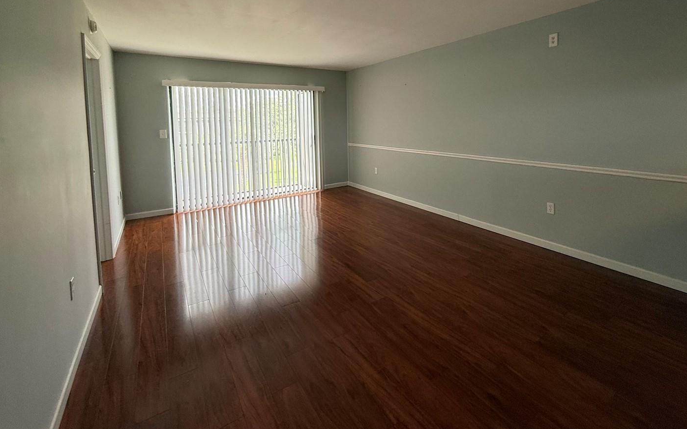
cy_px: 141
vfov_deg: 66.1
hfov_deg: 94.1
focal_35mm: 17
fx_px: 318
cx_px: 377
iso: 160
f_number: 2.2
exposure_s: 1/120
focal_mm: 2.22
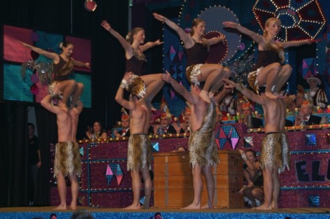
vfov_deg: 18.1
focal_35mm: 75
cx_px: 165
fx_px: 687
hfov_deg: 27.0
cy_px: 110
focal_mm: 50
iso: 400
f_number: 4.5
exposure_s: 1/60
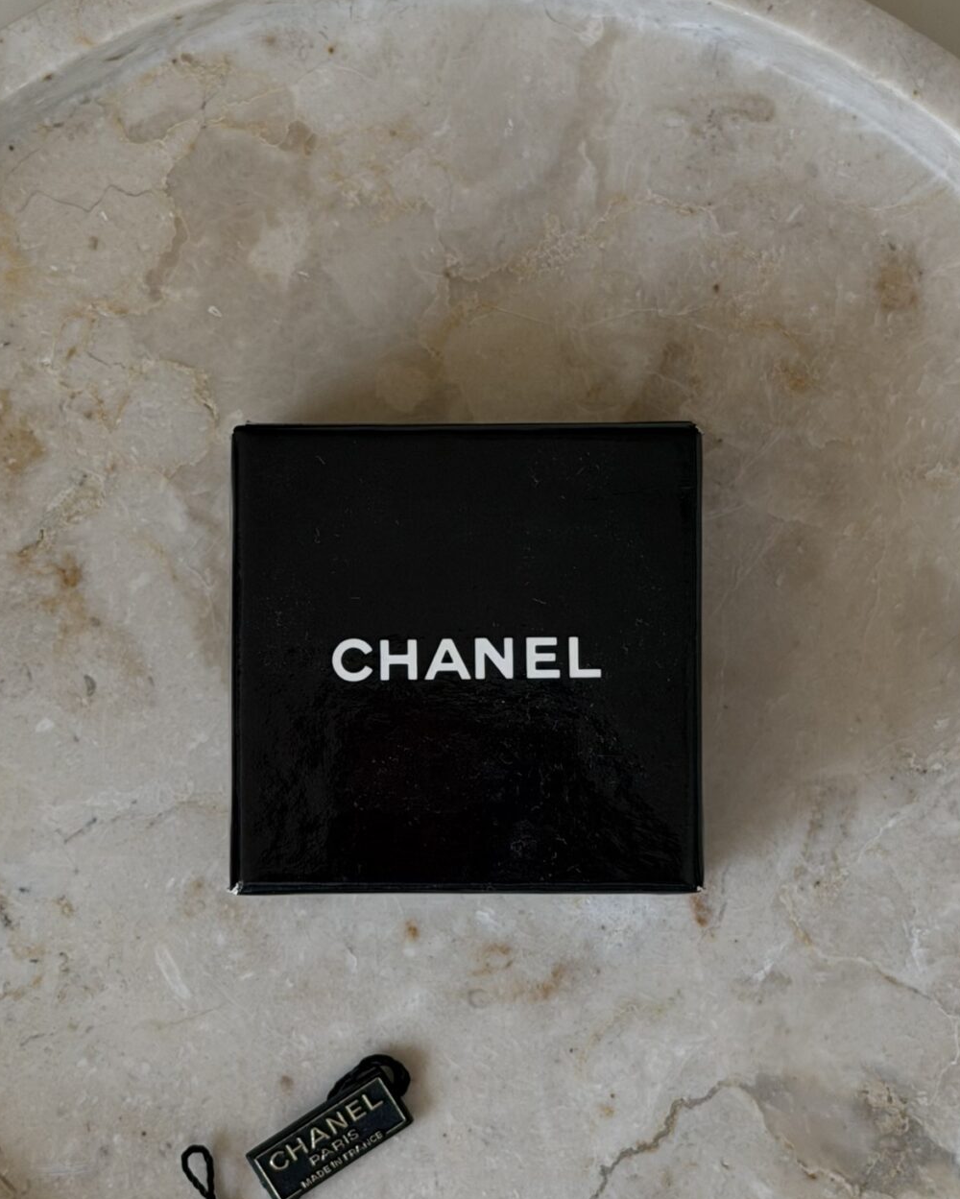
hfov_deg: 16.0
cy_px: 635
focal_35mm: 96
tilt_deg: -87.6
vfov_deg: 20.0
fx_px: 3408
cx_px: 467
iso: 64
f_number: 1.78
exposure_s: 1/249
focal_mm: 6.76
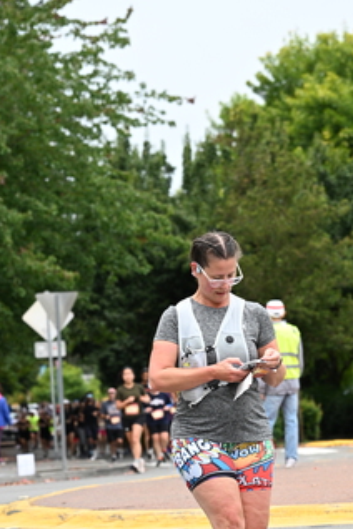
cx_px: 222
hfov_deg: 9.8
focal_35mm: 140
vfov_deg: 14.6
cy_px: 364
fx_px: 2059
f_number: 4
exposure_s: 1/800
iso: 1600
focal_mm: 81
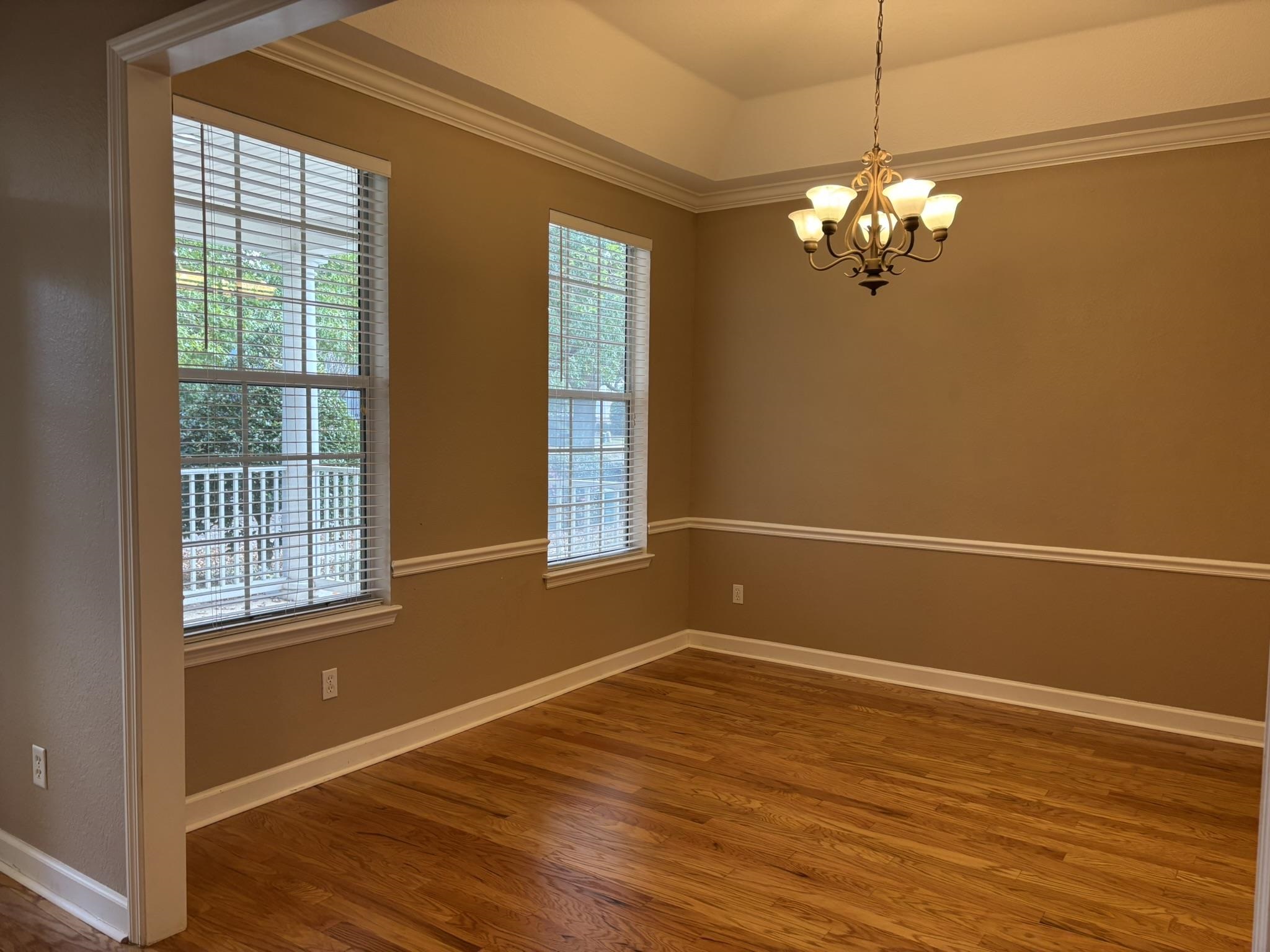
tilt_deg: -3.2
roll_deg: +0.4
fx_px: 954
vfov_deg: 53.1
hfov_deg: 67.3
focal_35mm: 26
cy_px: 476
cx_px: 635
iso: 125
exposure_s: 1/120
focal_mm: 5.96
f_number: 1.6
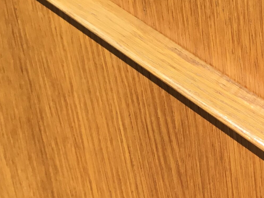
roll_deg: -0.5
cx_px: 419
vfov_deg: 14.1
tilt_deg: -26.3
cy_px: 248
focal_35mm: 101
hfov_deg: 17.2
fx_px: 770
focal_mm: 3.3
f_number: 2.4
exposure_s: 1/1045
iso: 25
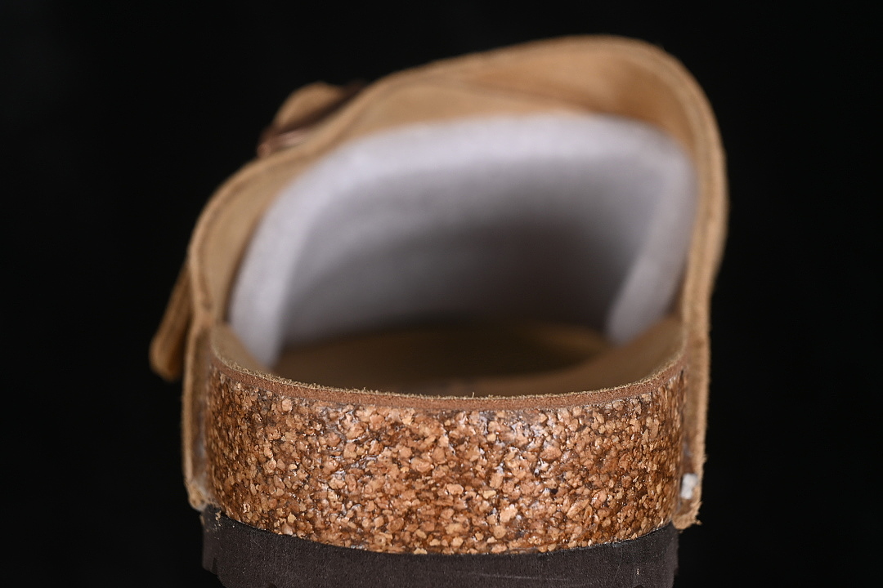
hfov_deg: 27.0
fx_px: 1839
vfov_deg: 18.2
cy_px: 294
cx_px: 442
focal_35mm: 75
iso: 160
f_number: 7.1
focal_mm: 50
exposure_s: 1/60
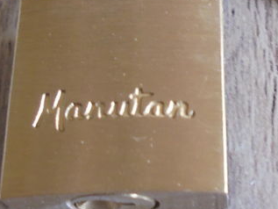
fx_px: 659
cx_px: 239
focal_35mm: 82
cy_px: 84
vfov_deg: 18.0
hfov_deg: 23.3
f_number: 3.5
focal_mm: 4.6
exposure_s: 1/30
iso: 250
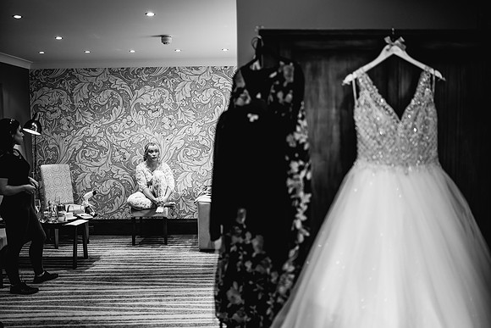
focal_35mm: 35
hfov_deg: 54.0
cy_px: 164
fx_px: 482
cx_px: 246
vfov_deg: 37.5
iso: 500
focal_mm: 35
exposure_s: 1/250
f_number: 1.4
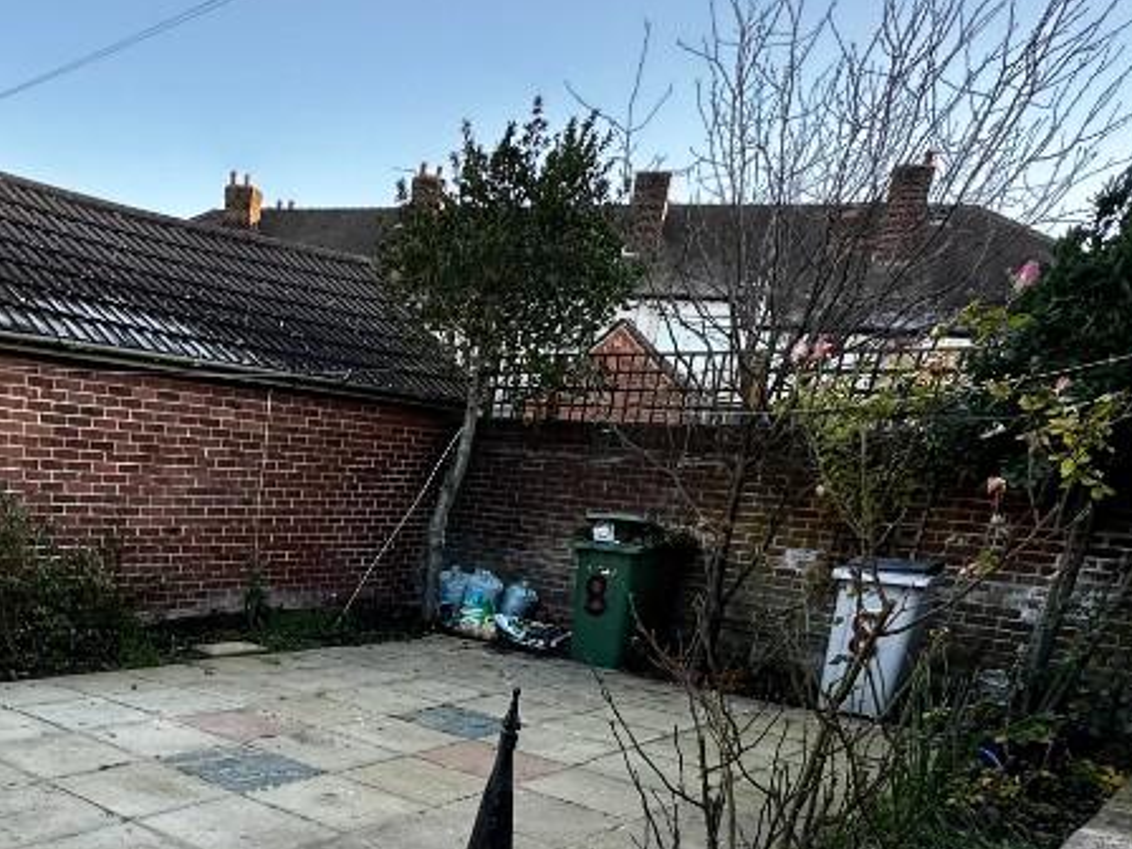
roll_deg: -4.3
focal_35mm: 32
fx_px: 1046
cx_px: 240
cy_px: 831
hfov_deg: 53.4
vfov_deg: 39.4
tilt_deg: -20.9
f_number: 2.2
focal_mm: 2.22
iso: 40
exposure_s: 1/183
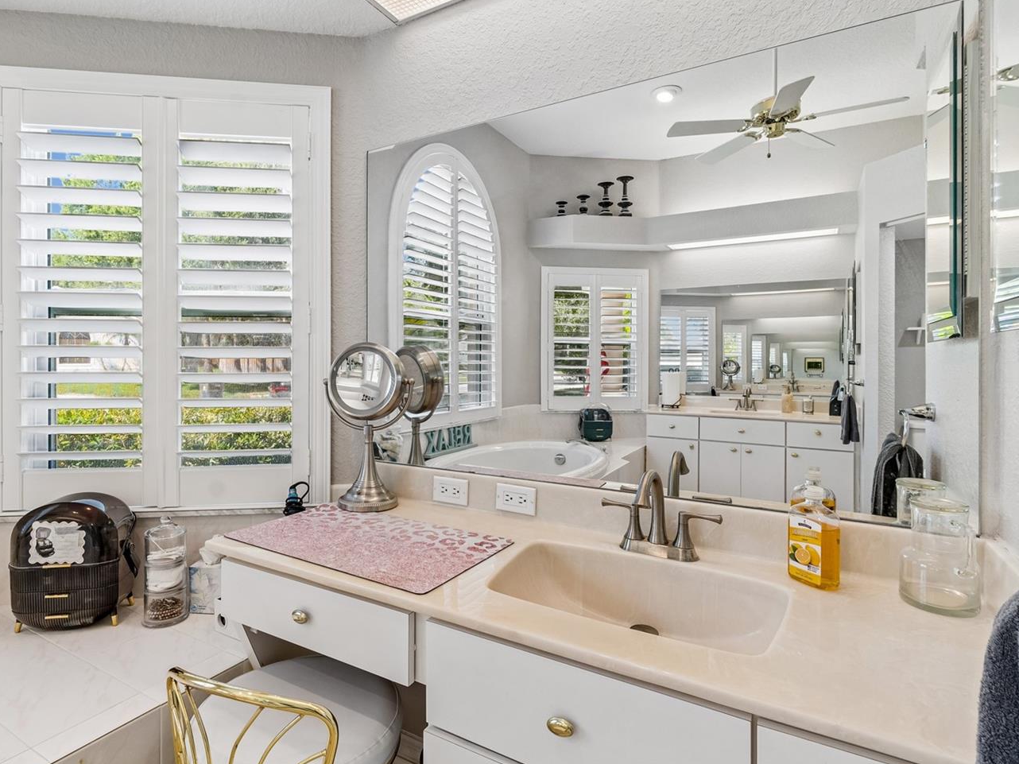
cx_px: 453
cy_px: 355
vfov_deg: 71.5
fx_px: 530
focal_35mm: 18
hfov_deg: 87.4
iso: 100
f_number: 7.1
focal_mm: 10
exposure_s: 1/6
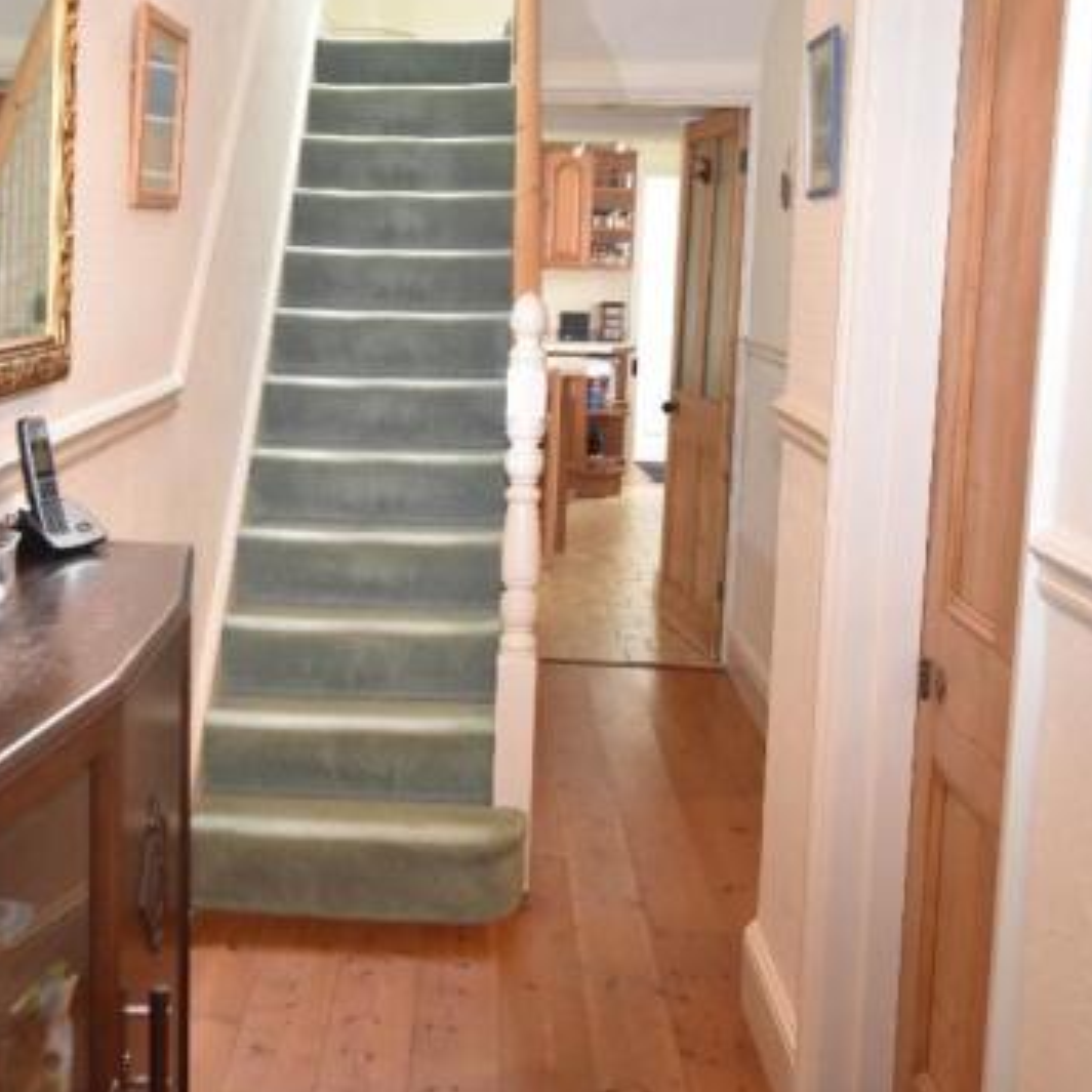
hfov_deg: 35.6
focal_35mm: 47
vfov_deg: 36.0
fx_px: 1677
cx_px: 334
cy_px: 466
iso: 2200
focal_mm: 20
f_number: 4
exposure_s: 1/60
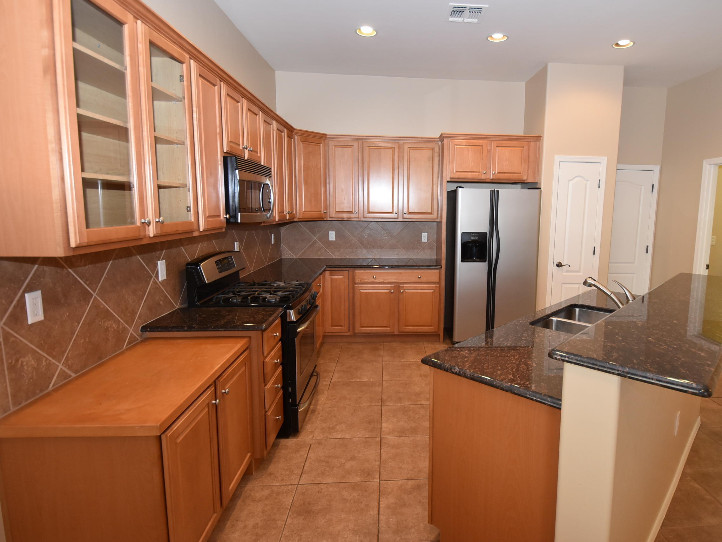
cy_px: 255
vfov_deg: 68.6
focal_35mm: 19
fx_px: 396
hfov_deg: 84.0
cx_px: 419
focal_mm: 10
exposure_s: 1/60
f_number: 3.5
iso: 800
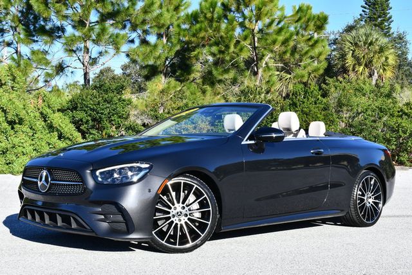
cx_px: 206
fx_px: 596
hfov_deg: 38.2
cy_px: 138
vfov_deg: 26.0
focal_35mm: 52
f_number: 8
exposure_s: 1/250
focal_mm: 26
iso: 200
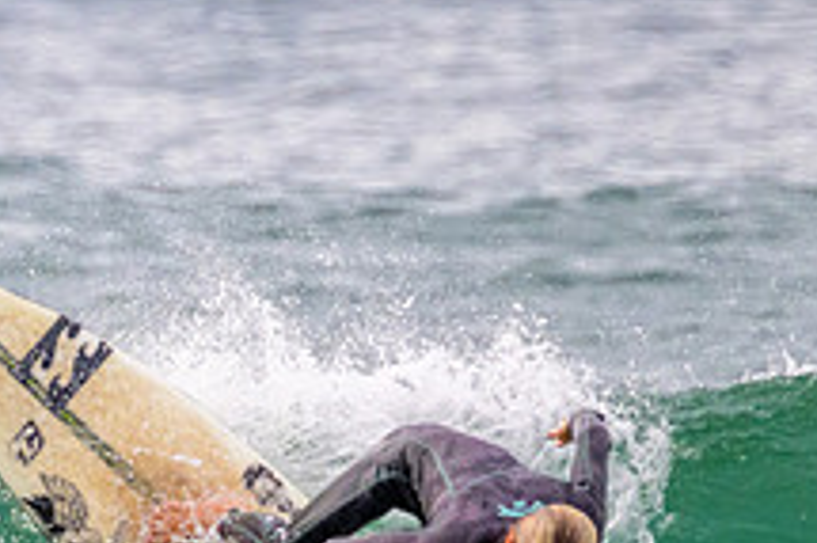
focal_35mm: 2793
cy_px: 402
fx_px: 63335
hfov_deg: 0.7
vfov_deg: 0.5
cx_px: 4
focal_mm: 800
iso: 2500
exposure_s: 1/2000
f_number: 11
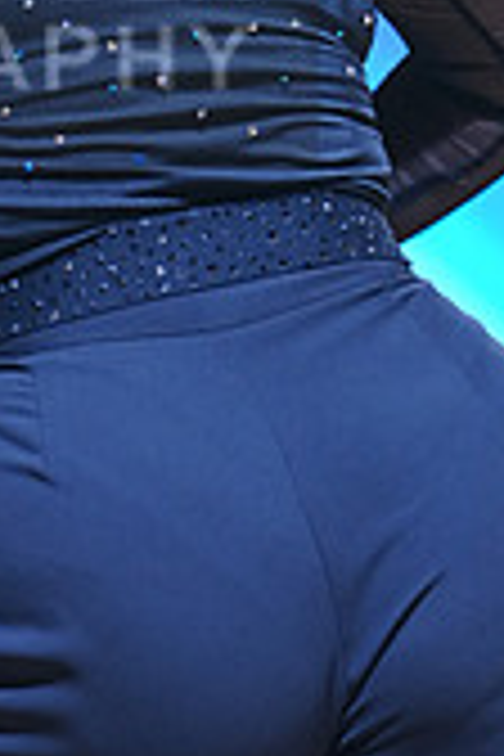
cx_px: -299
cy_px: 22
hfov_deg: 5.0
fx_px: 5712
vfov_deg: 7.5
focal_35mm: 272
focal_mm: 79
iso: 1000
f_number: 2.8
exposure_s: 1/400
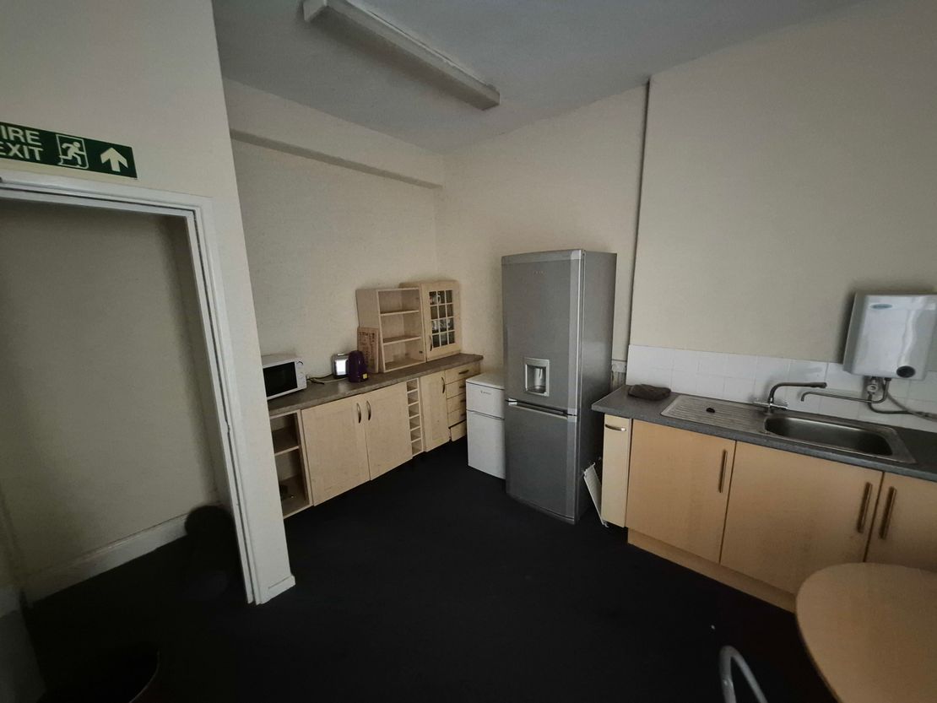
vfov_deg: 89.9
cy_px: 352
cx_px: 468
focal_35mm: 13
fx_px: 352
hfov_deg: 106.2
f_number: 2.2
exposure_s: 1/25
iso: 1600
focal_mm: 1.74
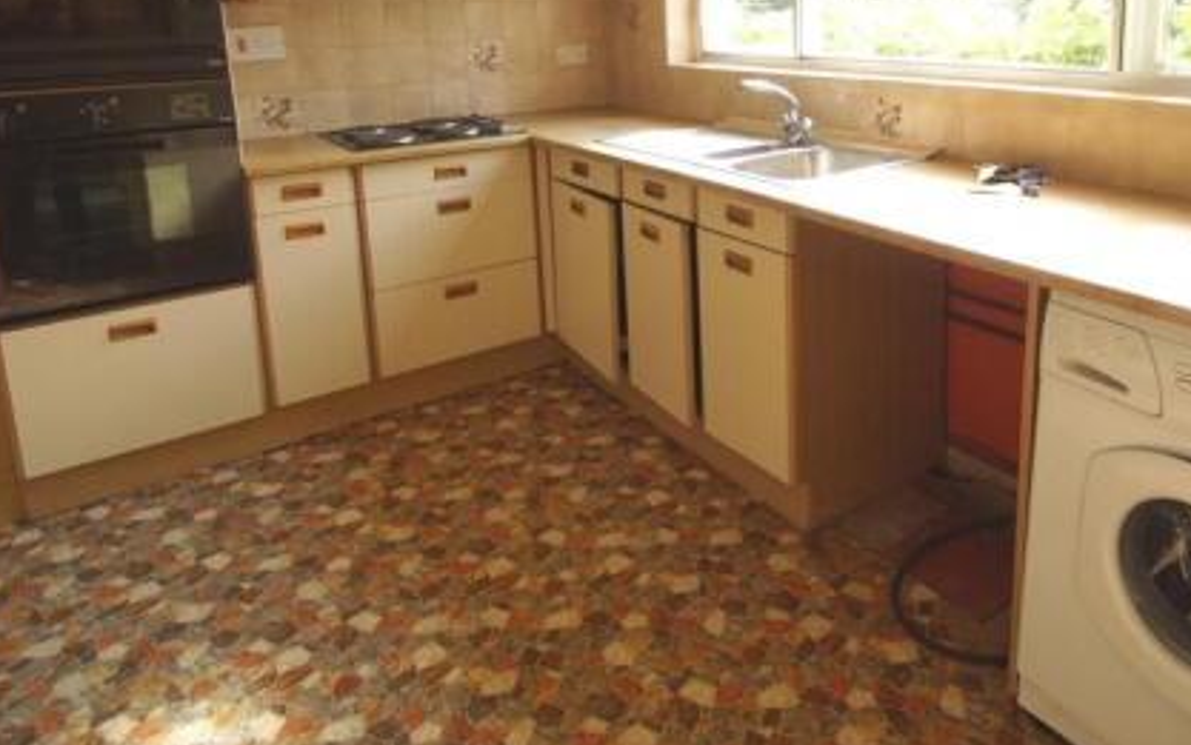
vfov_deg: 48.2
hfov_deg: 73.9
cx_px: 720
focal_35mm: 24
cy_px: 146
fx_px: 779
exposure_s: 1/100
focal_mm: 10
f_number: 4
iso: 400
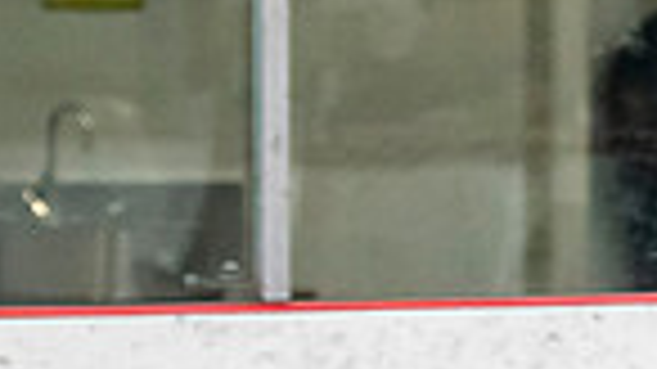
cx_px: 1015
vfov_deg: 2.1
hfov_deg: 3.7
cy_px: 737
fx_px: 10153
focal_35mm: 583
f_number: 3.2
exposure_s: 1/640
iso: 2000
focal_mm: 98
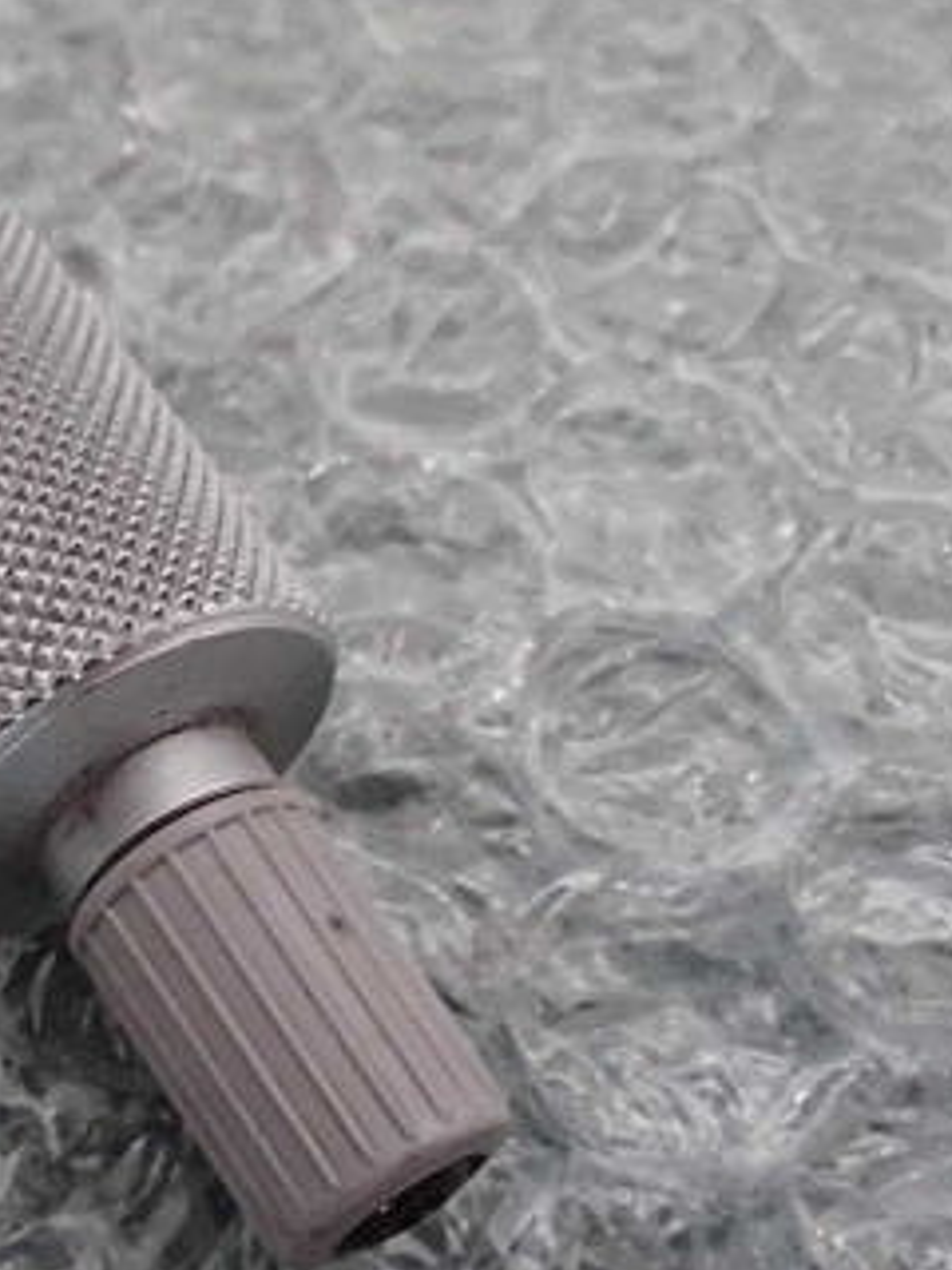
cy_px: 738
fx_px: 1907
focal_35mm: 52
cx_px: 87
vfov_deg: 36.7
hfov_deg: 27.0
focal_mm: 4.6
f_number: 3.5
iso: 800
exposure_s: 1/30
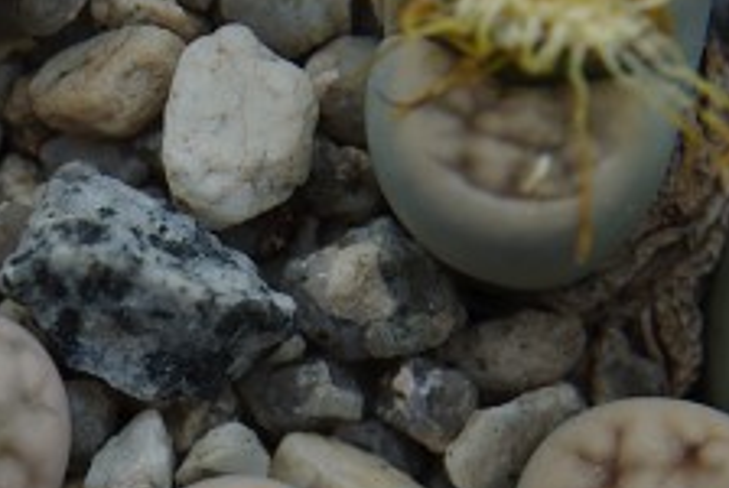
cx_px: 65
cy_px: 509
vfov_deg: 6.5
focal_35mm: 210
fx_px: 4258
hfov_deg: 9.7
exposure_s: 1/60
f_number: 5.6
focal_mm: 63
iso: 200
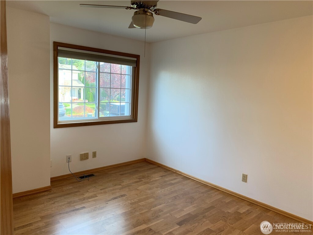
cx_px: 156
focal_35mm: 26
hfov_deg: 67.3
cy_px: 118
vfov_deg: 53.1
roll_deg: -3.7
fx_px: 235
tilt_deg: -5.4
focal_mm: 4.25
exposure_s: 1/60
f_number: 1.8
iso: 64
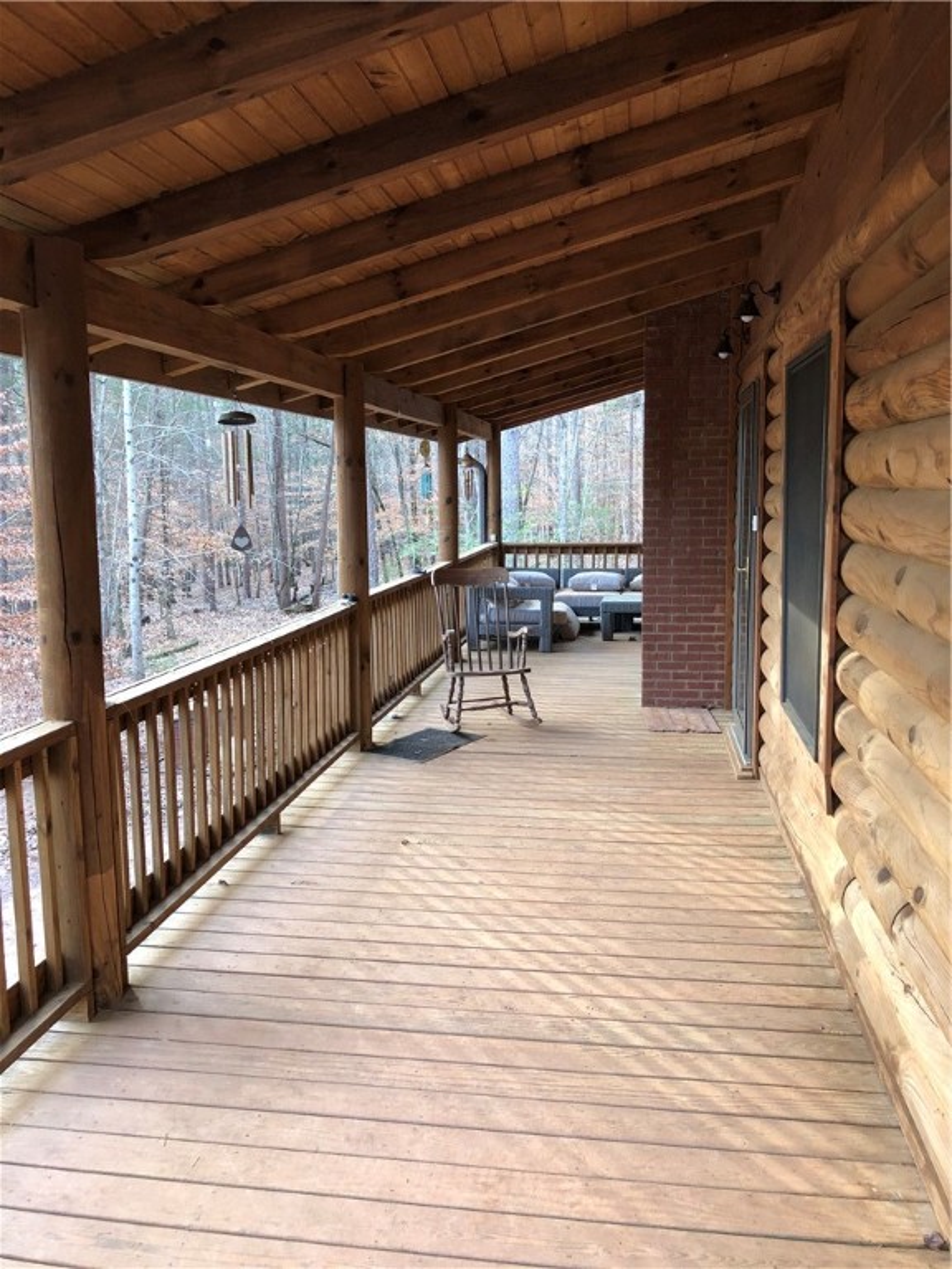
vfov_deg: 63.4
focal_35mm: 28
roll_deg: -0.4
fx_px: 1027
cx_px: 476
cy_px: 634
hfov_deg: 49.7
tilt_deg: -6.8
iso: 40
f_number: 1.8
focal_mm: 3.99
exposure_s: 1/24
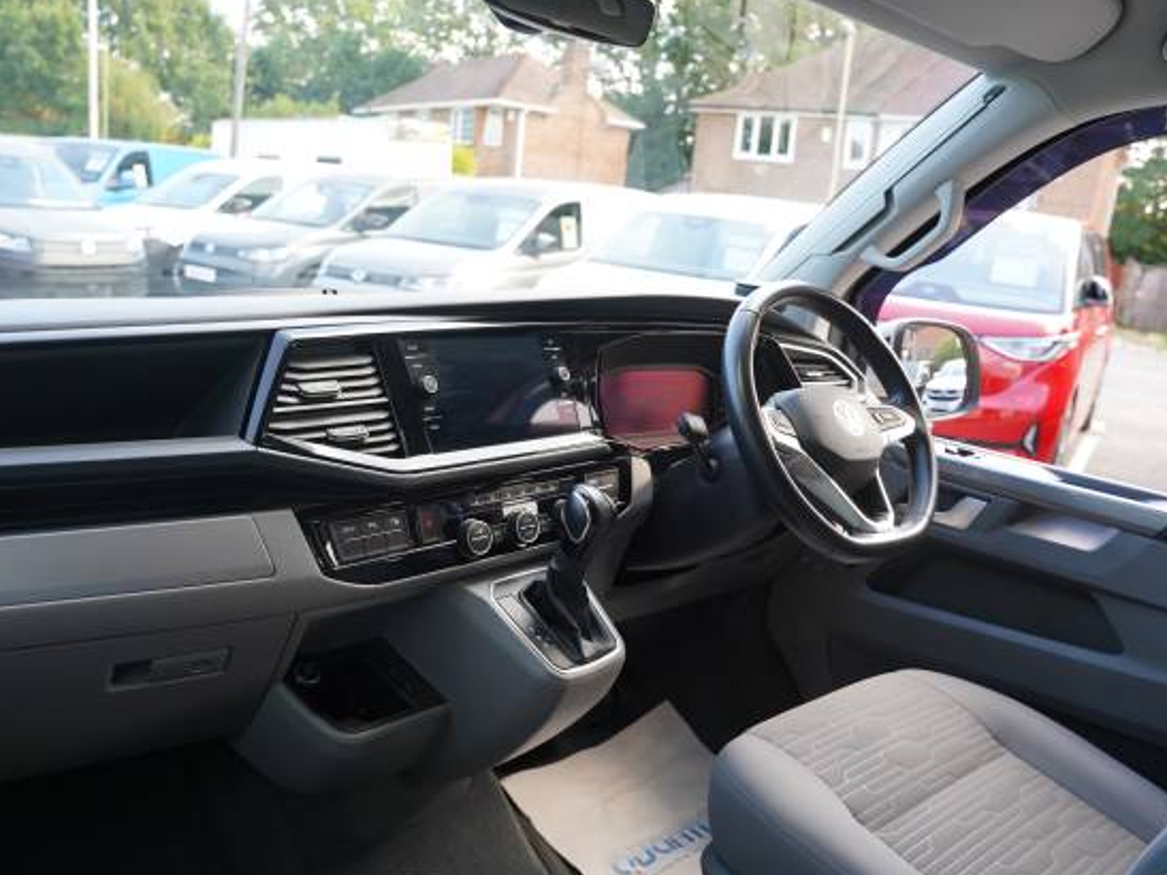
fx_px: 910
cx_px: 559
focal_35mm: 27
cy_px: 446
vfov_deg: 51.3
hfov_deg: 65.3
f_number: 4
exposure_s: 1/60
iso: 500
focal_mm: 24
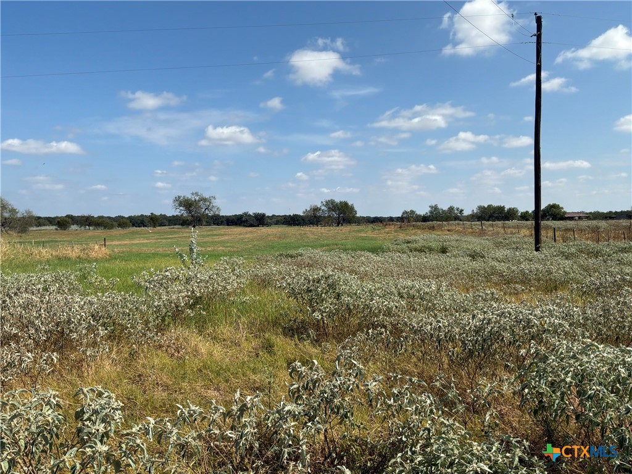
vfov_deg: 49.7
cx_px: 316
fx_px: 511
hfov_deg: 63.4
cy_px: 237
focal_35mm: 28
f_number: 1.8
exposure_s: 1/2801
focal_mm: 3
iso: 25
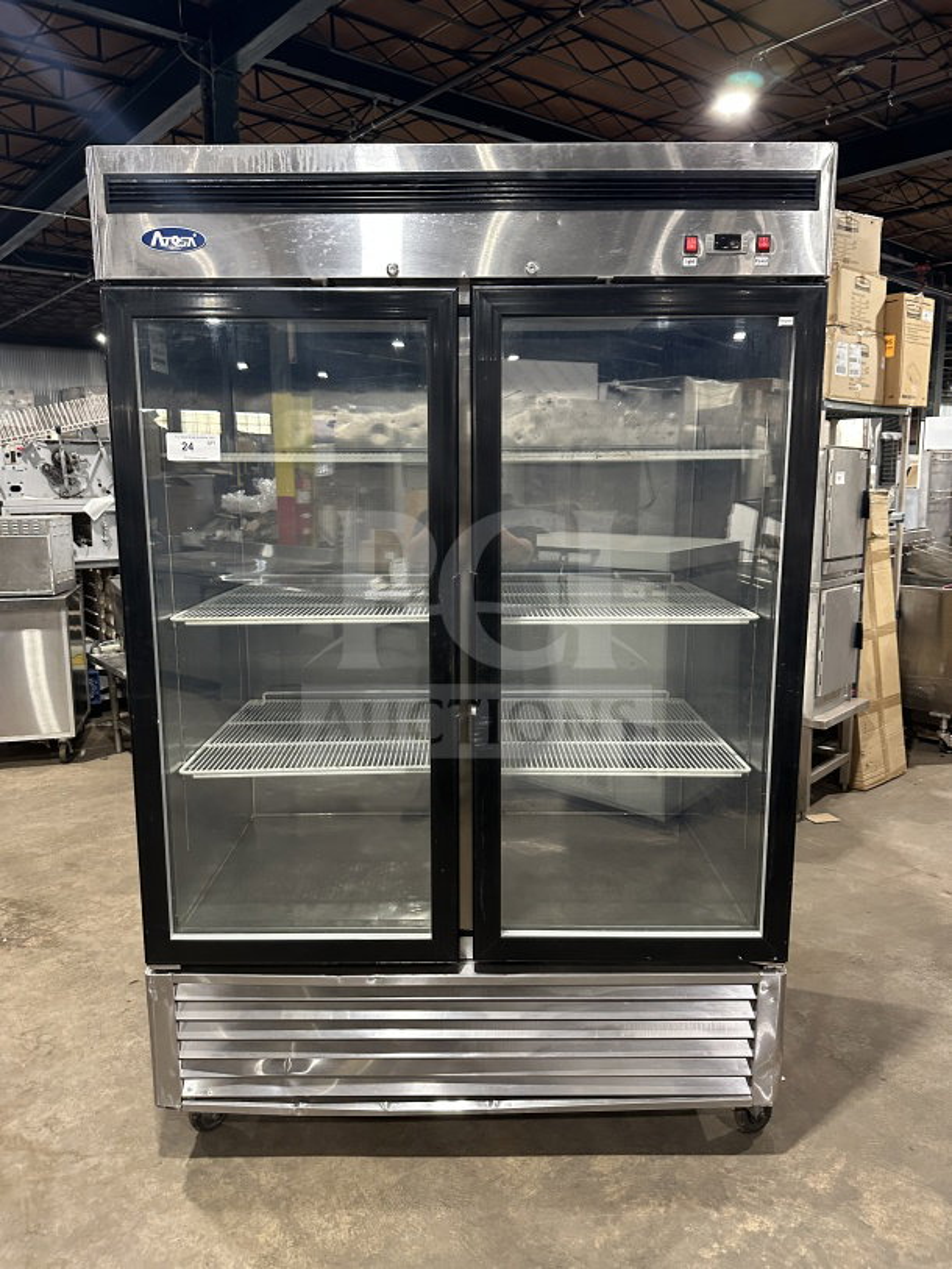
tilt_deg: -7.0
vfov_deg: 71.6
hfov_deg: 56.8
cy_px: 634
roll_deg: -0.5
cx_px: 476
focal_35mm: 24
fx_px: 880
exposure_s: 1/60
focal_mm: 6.86
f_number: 1.78
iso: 400
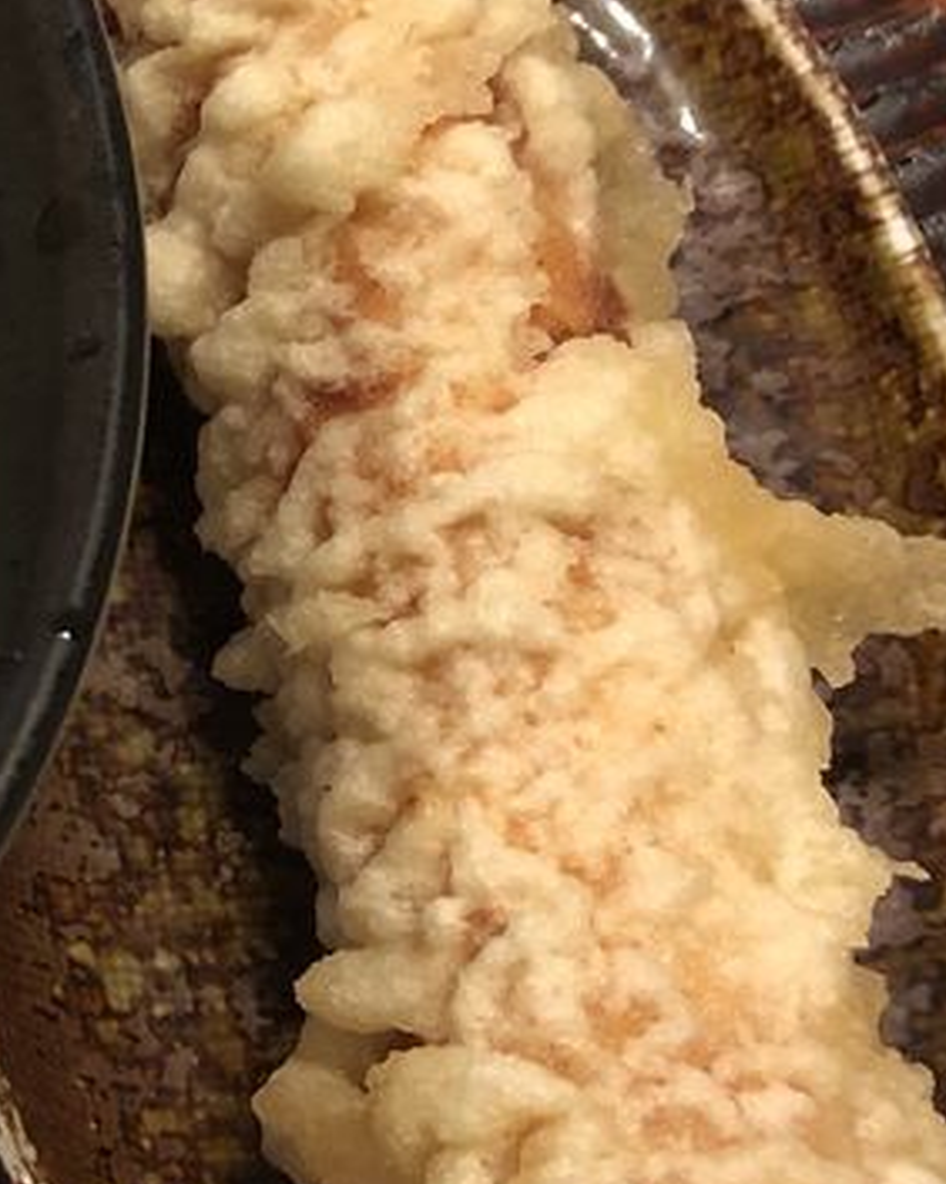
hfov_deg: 14.5
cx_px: -768
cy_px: 486
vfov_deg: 20.6
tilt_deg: -60.3
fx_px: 3258
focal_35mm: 93
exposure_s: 1/17
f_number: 1.8
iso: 80
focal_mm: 3.99
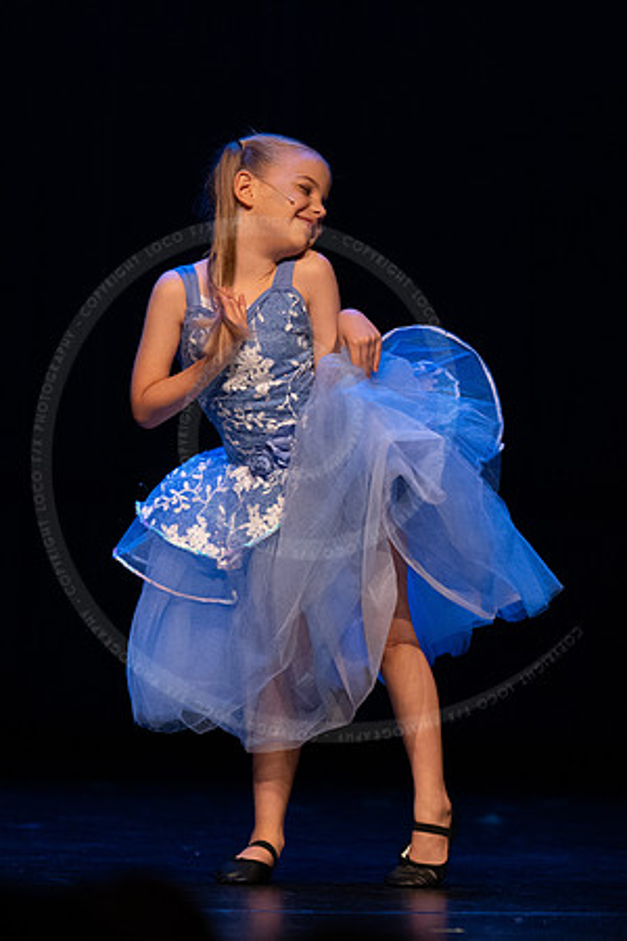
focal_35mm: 365
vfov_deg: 5.6
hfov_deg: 3.8
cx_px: 497
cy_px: 273
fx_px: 9534
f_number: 2.8
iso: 2500
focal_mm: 160
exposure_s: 1/250
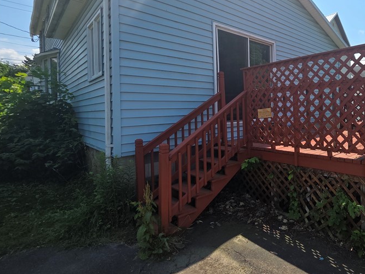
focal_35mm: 20
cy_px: 110
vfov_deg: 65.4
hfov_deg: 75.7
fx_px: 211
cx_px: 275
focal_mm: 2.2
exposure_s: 1/1737
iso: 40
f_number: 1.9
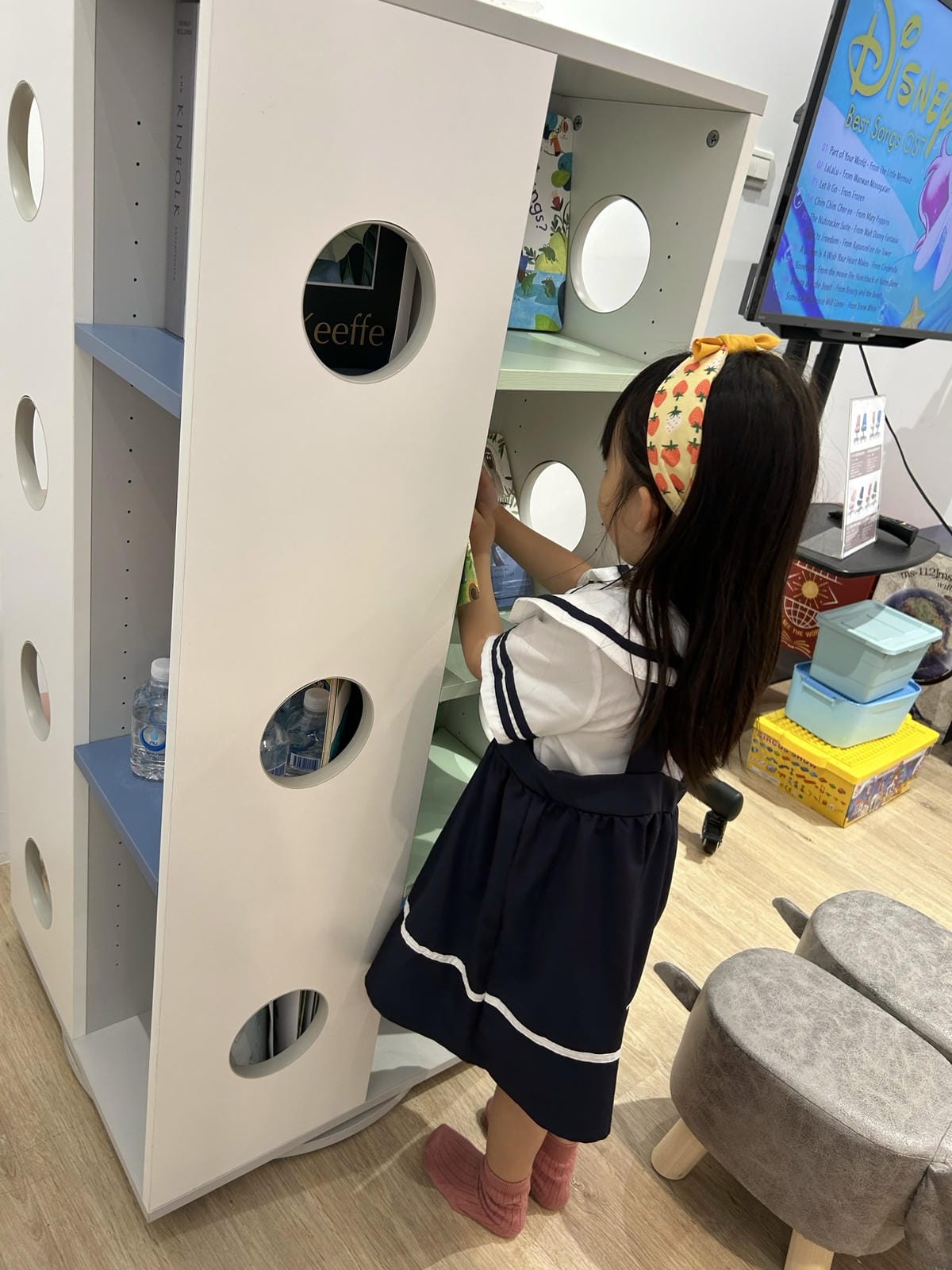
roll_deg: -9.9
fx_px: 953
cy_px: 635
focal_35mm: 26
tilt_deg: -24.0
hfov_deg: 53.1
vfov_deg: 67.3
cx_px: 476
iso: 100
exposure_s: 1/60
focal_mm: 5.7
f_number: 1.5
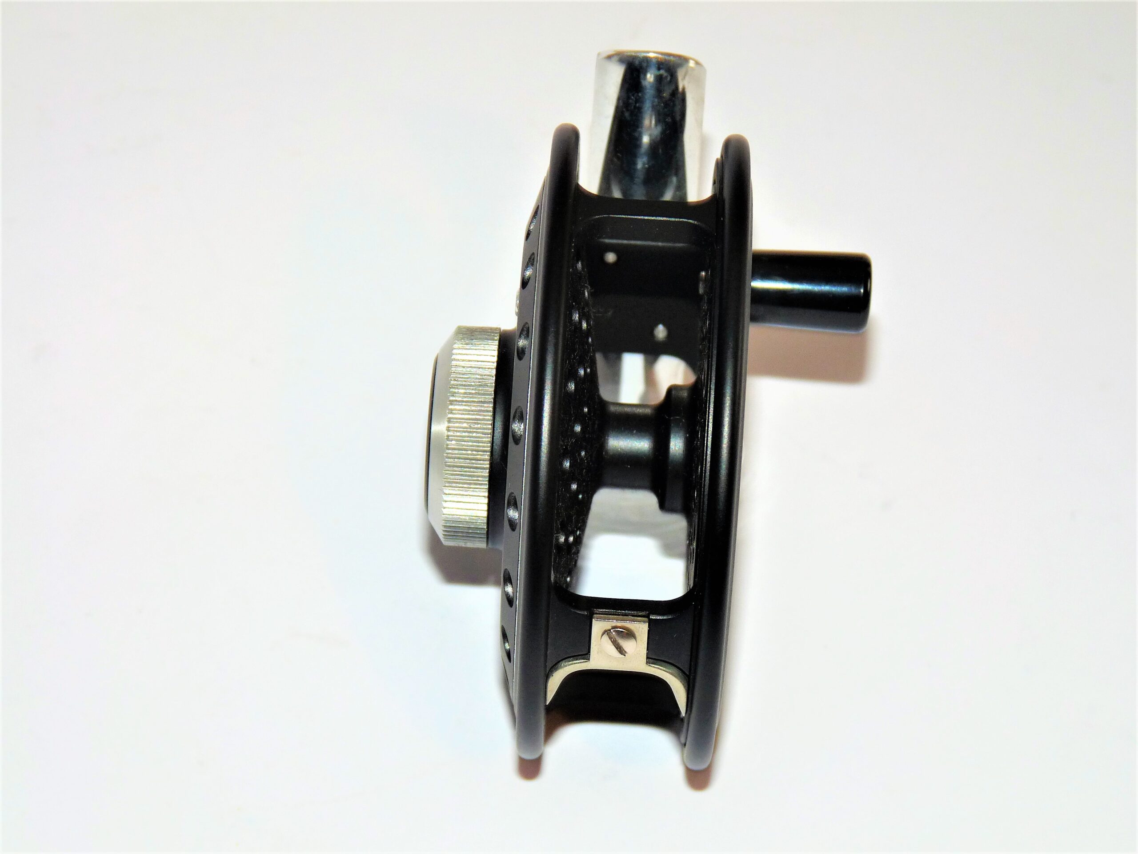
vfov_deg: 11.5
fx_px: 4241
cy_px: 427
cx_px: 569
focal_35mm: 129
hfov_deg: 15.3
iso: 100
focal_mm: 23
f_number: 3.6
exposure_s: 1/40
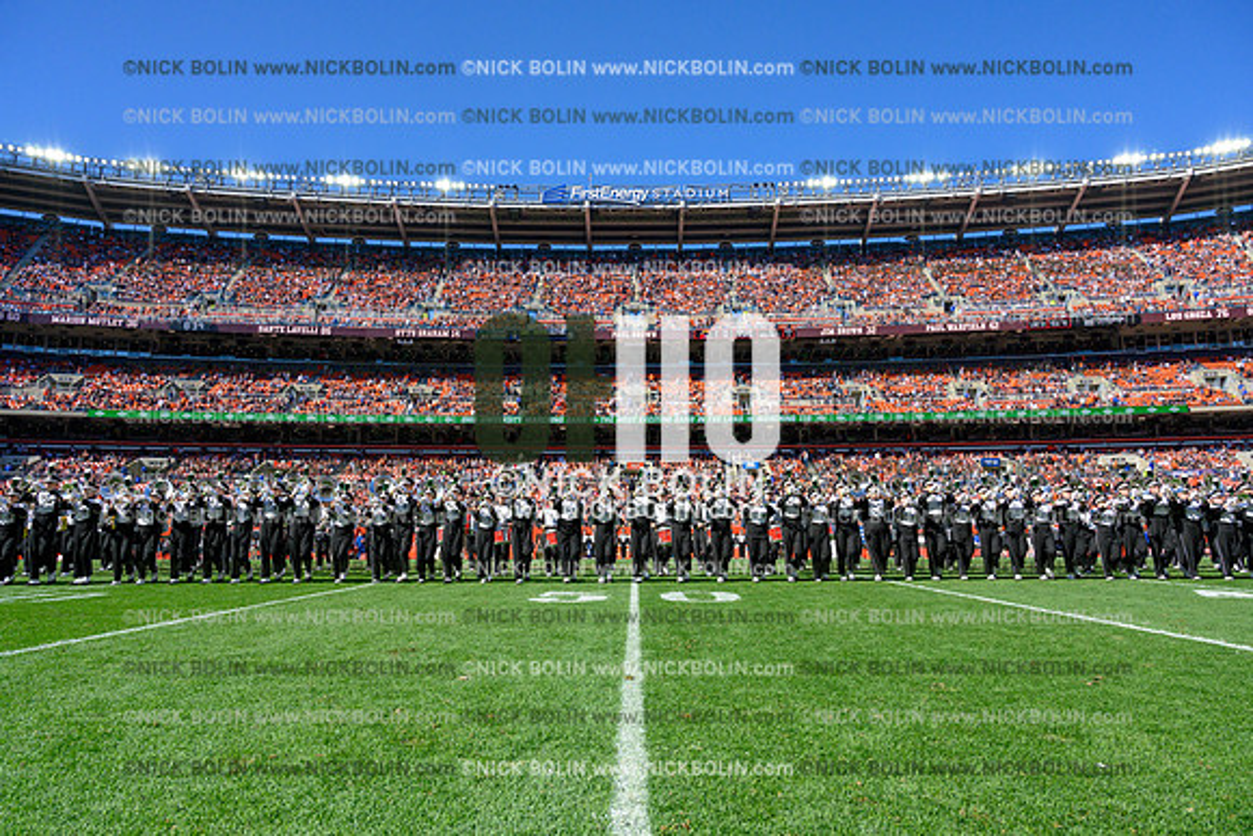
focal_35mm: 24
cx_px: 626
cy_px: 418
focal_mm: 24
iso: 1000
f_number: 8
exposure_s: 1/3200
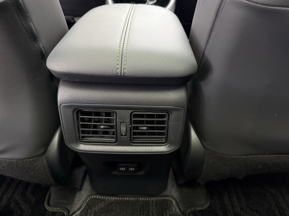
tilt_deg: -34.0
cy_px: 112
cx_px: 150
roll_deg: -3.5
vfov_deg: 54.9
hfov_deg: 69.4
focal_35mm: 25
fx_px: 209
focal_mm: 6.76
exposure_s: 1/33
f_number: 1.78
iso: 800
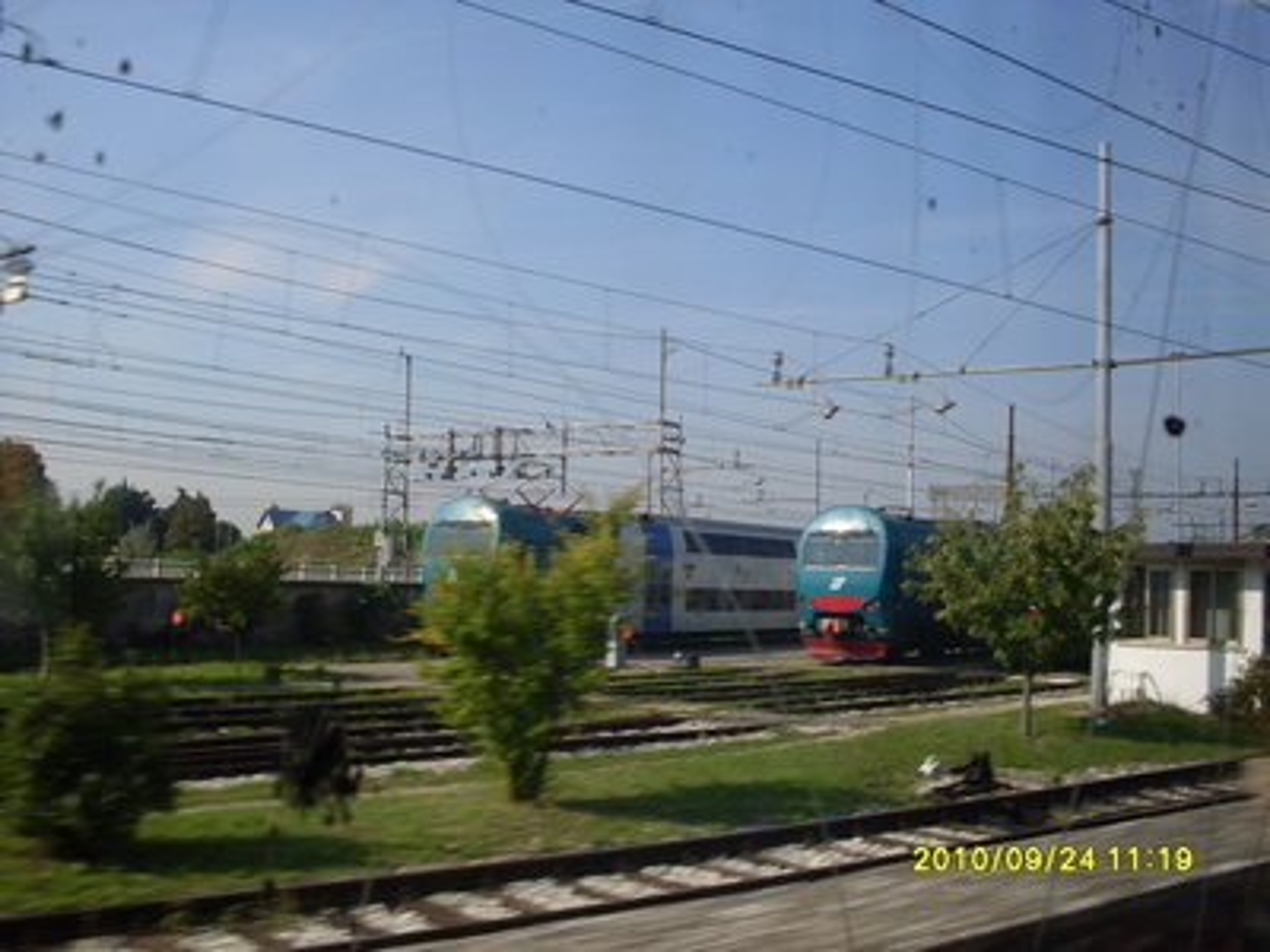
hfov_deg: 49.0
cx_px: 635
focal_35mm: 38
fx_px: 1394
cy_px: 476
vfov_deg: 37.7
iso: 80
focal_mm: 6.3
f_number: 8.4
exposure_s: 1/60
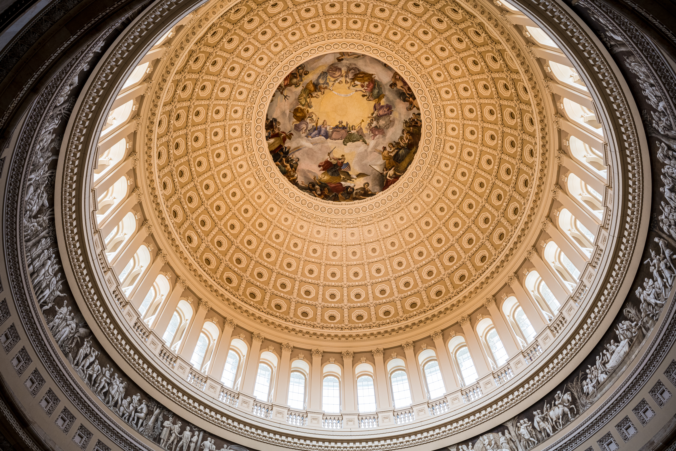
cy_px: 226
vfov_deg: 53.1
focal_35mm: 24
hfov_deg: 73.7
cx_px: 338
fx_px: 451
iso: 800
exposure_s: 1/30
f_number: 10
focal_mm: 24
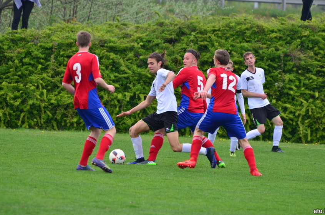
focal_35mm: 431
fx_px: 3882
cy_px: 107
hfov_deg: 4.8
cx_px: 167
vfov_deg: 3.2
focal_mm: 270
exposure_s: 1/500
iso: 640
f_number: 5.6
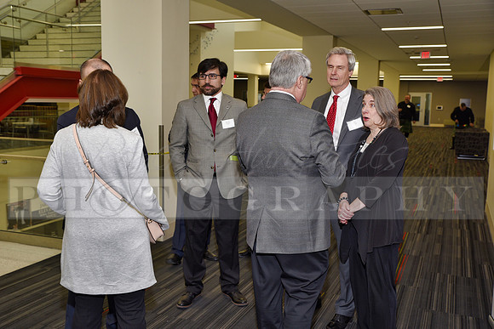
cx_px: 247
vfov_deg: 35.1
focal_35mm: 38
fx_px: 522
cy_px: 164
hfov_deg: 50.7
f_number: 5
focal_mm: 38
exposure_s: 1/60
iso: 200
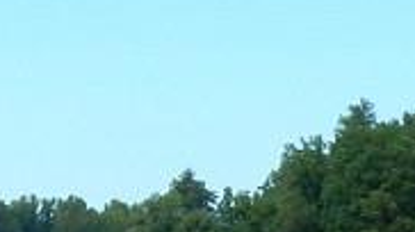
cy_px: 5
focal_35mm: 325
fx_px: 3573
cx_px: -388
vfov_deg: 3.7
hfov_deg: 6.5
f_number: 4.4
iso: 220
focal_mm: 9.4
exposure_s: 1/1250
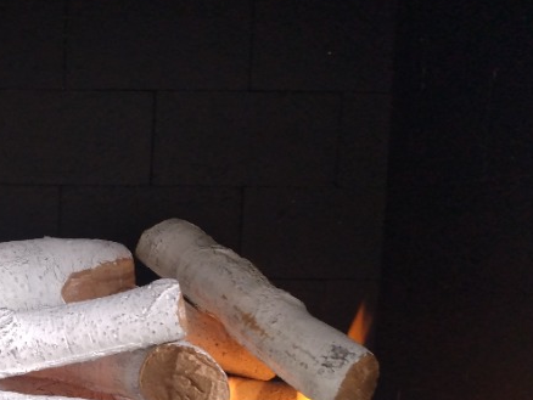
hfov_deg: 40.1
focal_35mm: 42
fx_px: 647
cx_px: 18
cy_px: 362
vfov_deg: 32.6
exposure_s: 1/30
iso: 328
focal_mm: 3.54
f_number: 2
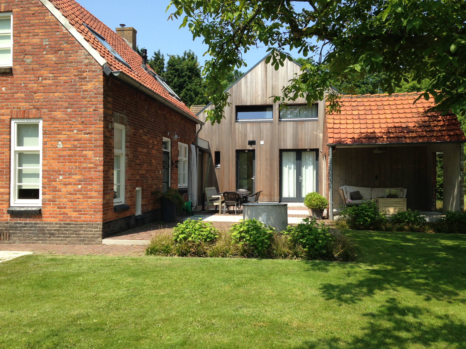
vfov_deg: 41.8
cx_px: 227
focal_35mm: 34
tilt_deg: -1.5
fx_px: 458
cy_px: 174
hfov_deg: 54.0
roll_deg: +2.3
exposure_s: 1/1004
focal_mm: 4.12
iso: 50
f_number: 2.4
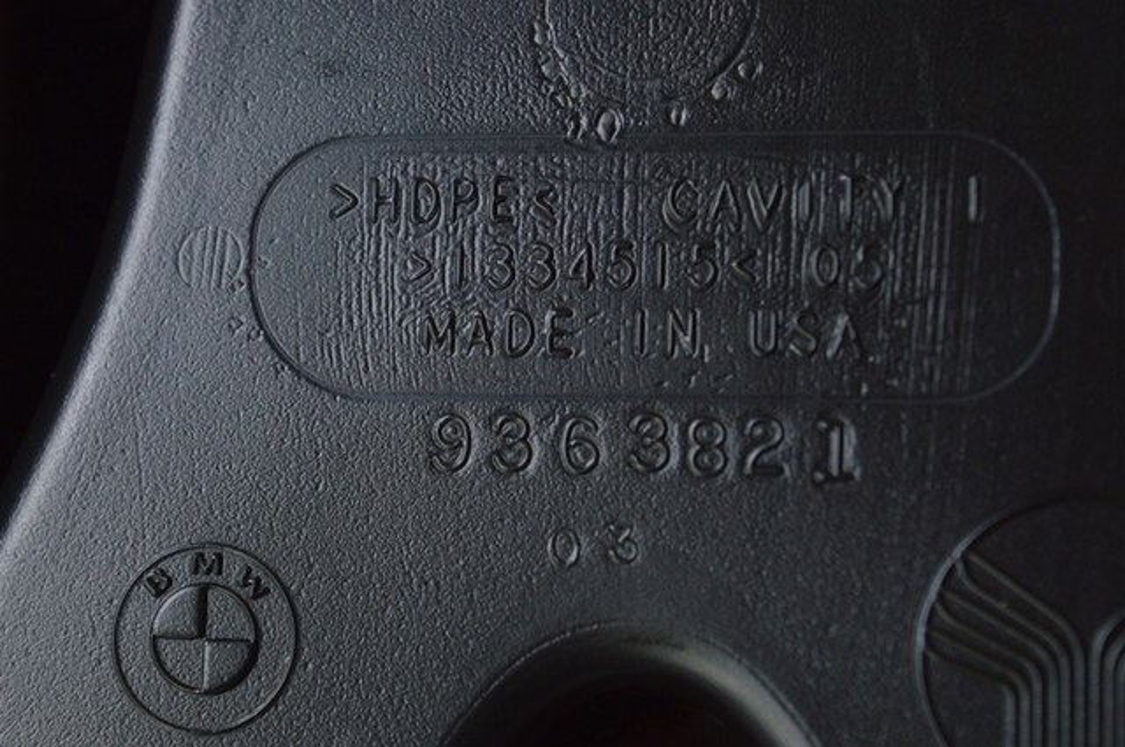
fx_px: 2575
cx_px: 562
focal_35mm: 82
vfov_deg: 16.5
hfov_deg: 24.6
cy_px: 374
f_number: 5.6
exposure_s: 1/40
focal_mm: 55
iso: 400
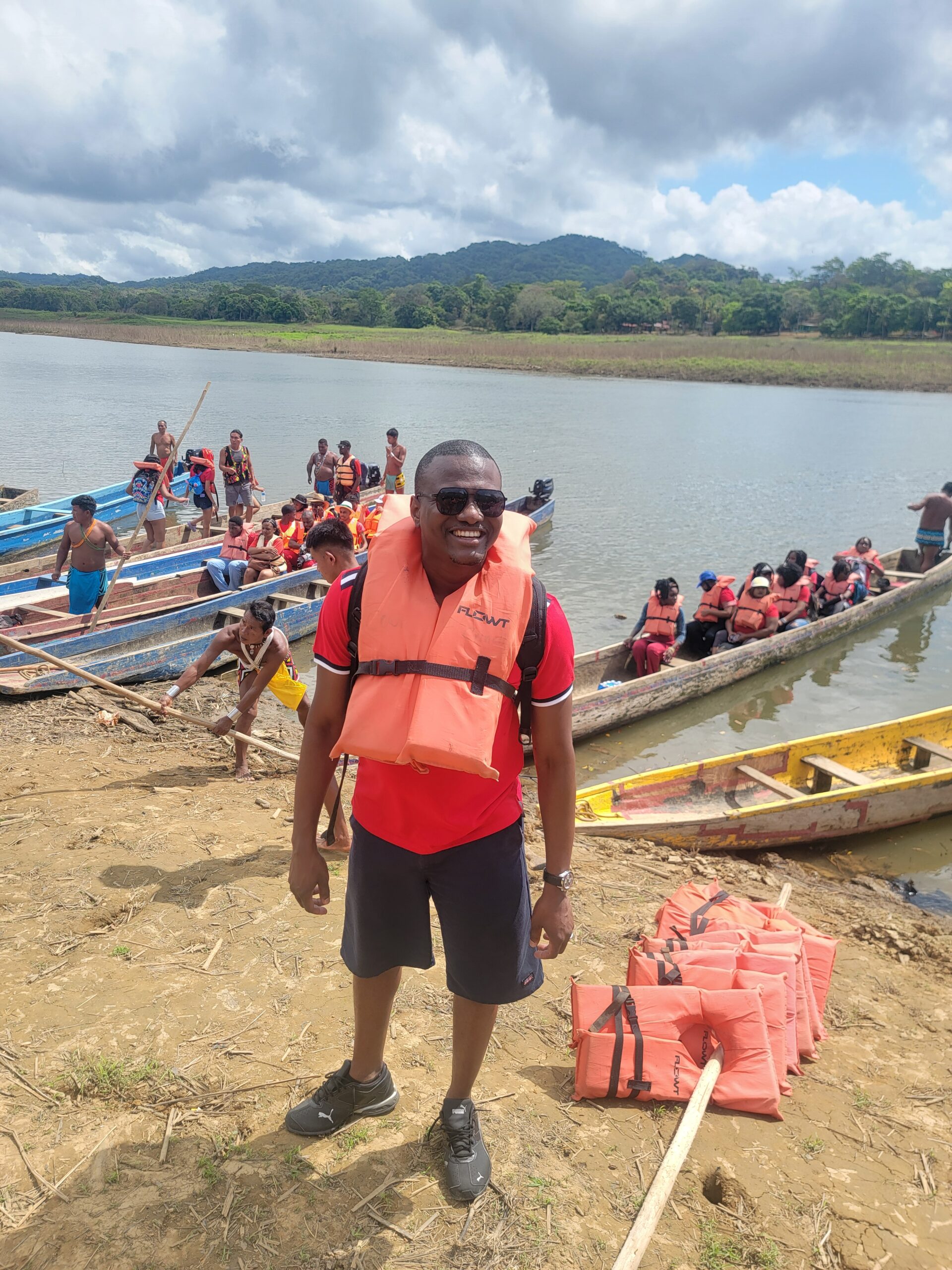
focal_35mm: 24
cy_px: 635
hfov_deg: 56.8
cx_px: 476
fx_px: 880
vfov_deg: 71.6
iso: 16
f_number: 1.8
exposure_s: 1/664
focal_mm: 6.7
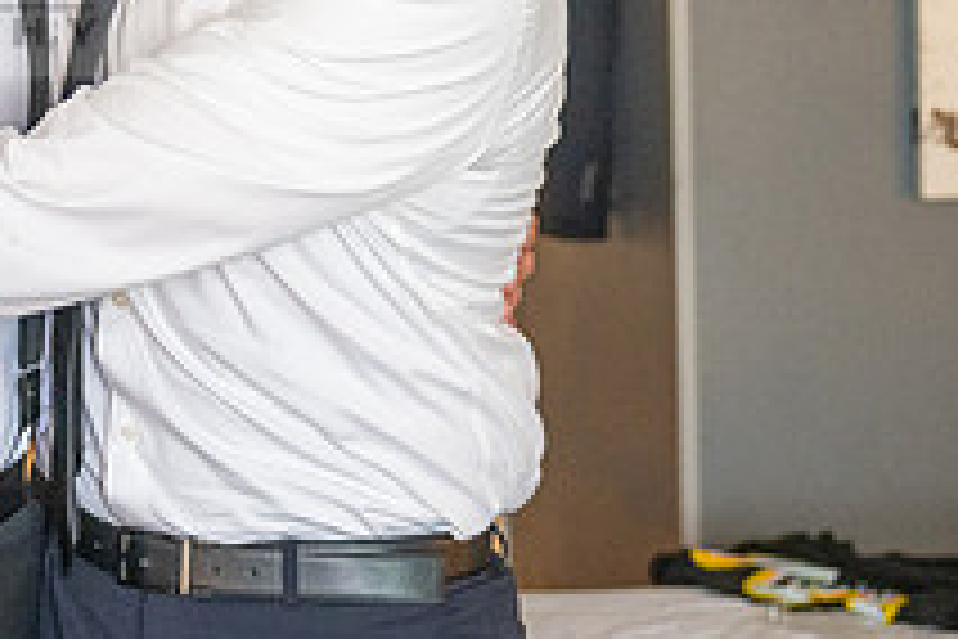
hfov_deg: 16.4
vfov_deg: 11.2
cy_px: 126
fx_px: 3246
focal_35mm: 122
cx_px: -11
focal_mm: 38
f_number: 3.2
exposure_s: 1/160
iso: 1250
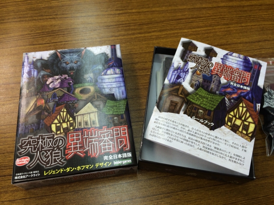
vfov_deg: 46.8
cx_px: 137
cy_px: 102
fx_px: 237
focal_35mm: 30
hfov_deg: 60.0
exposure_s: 1/60
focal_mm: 4.12
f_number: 2.2
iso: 50
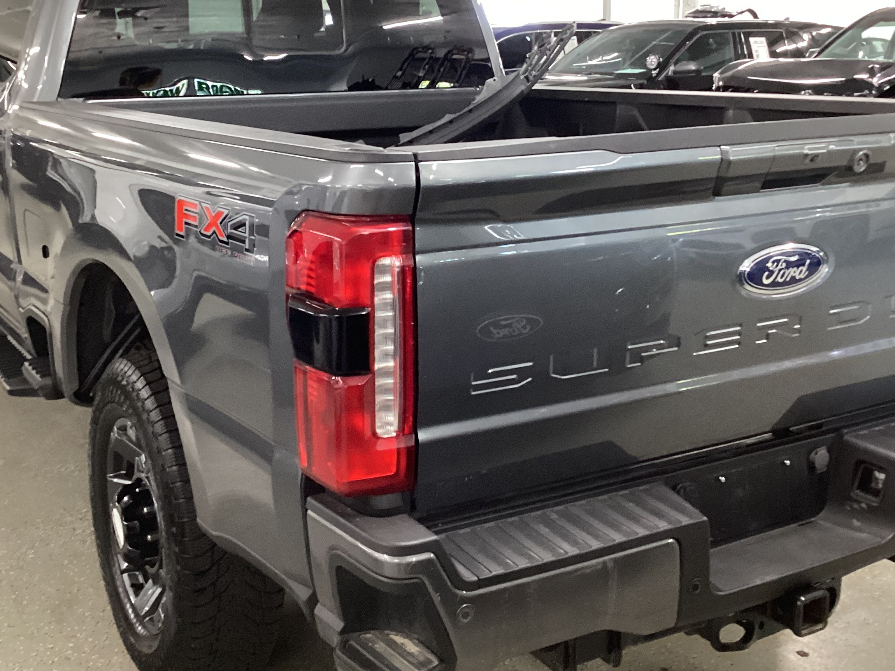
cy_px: 255
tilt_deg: -11.7
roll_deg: +0.1
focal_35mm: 44
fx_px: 1138
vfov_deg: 32.7
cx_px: 407
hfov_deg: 42.9
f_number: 2.4
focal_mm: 3.3
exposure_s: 1/33
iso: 320
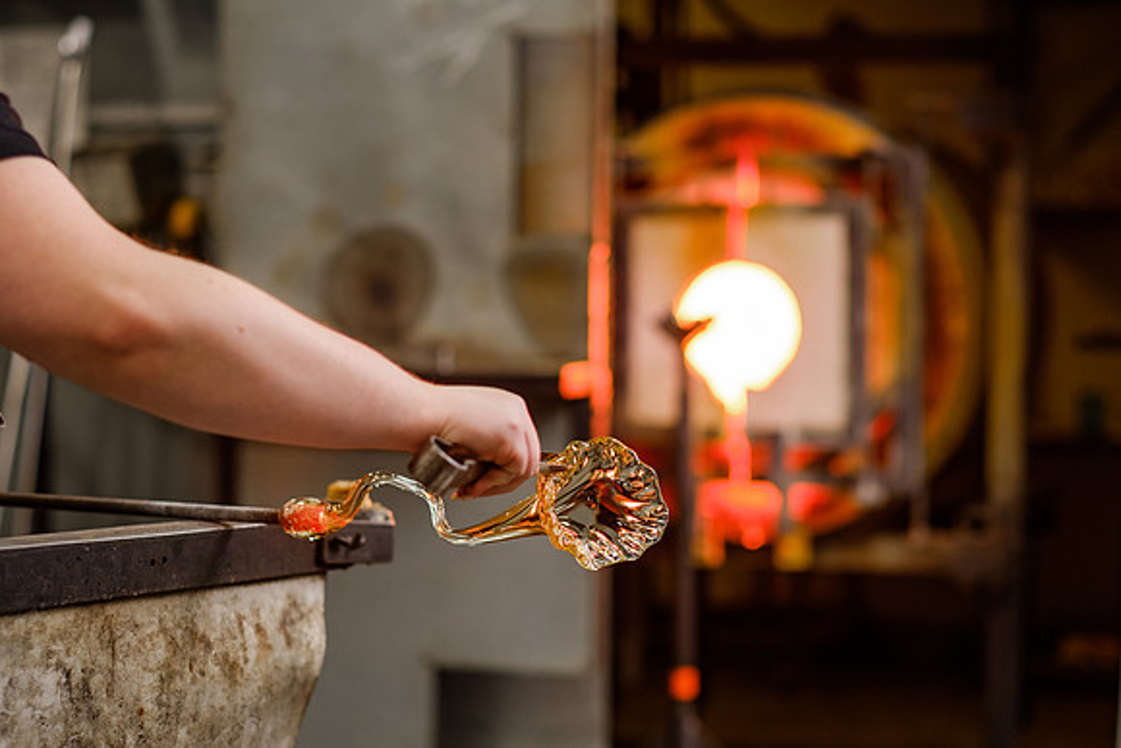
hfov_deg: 21.5
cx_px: 515
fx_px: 2945
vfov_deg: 14.5
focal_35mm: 95
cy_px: 403
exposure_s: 1/125
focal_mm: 56
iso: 400
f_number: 1.8
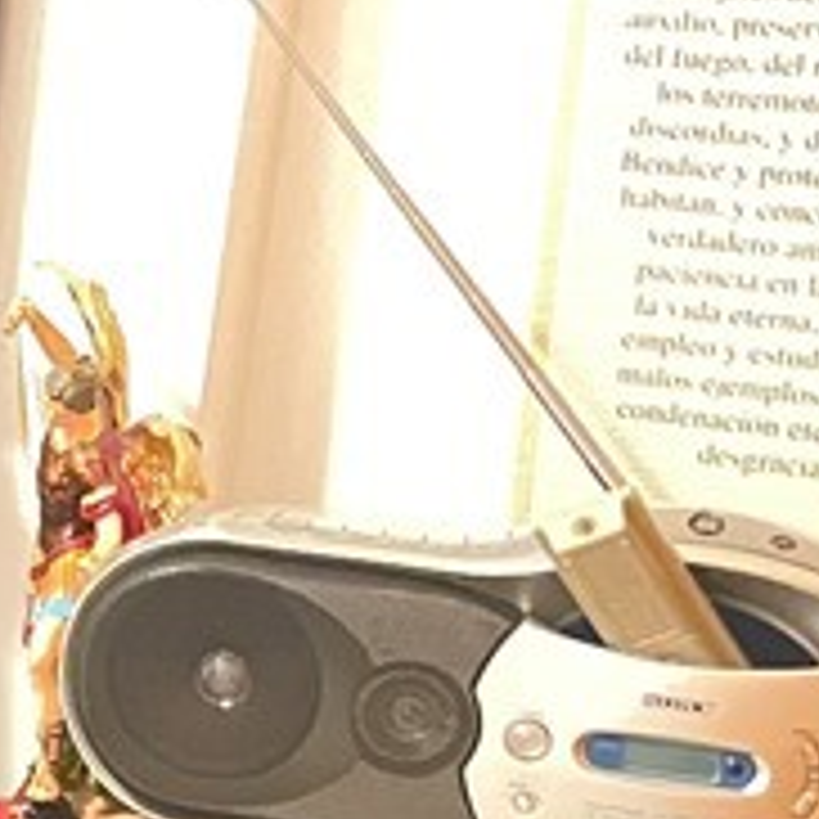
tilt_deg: -13.6
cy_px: 549
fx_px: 3319
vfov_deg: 14.0
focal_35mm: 124
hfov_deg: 11.8
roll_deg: -2.8
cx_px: -1062
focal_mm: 5.1
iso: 1000
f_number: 1.6
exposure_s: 1/20
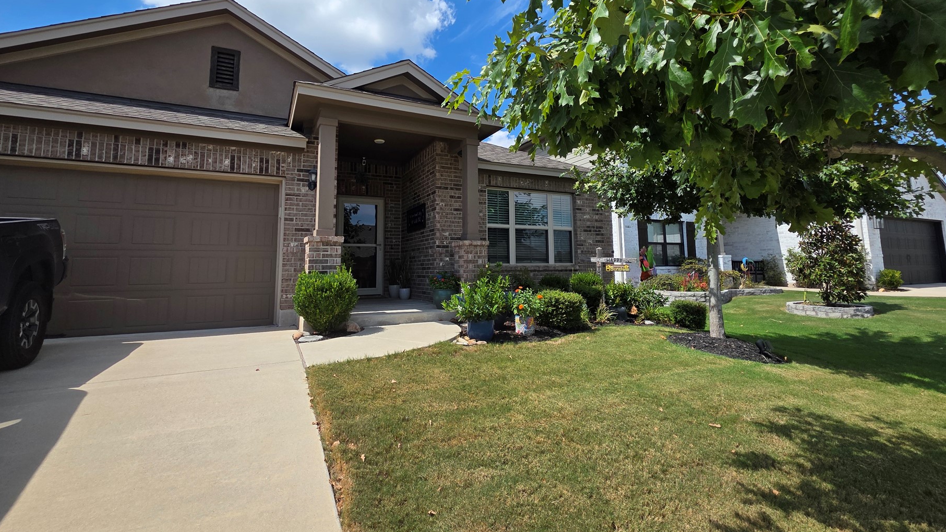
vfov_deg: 66.4
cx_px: 481
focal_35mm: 16
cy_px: 212
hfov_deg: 99.4
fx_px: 401
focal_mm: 2.2
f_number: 1.9
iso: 40
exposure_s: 1/2490
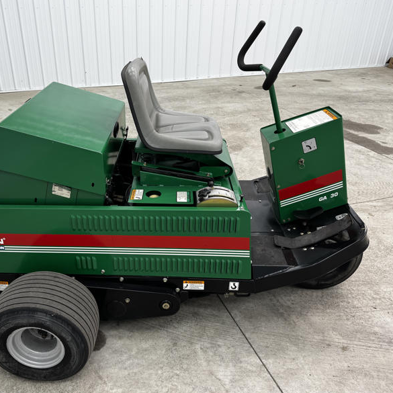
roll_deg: -0.1
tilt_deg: -29.0
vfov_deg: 55.6
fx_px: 372
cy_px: 195
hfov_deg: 55.0
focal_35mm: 29
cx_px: 149
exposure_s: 1/120
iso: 100
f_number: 1.78
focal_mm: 6.76
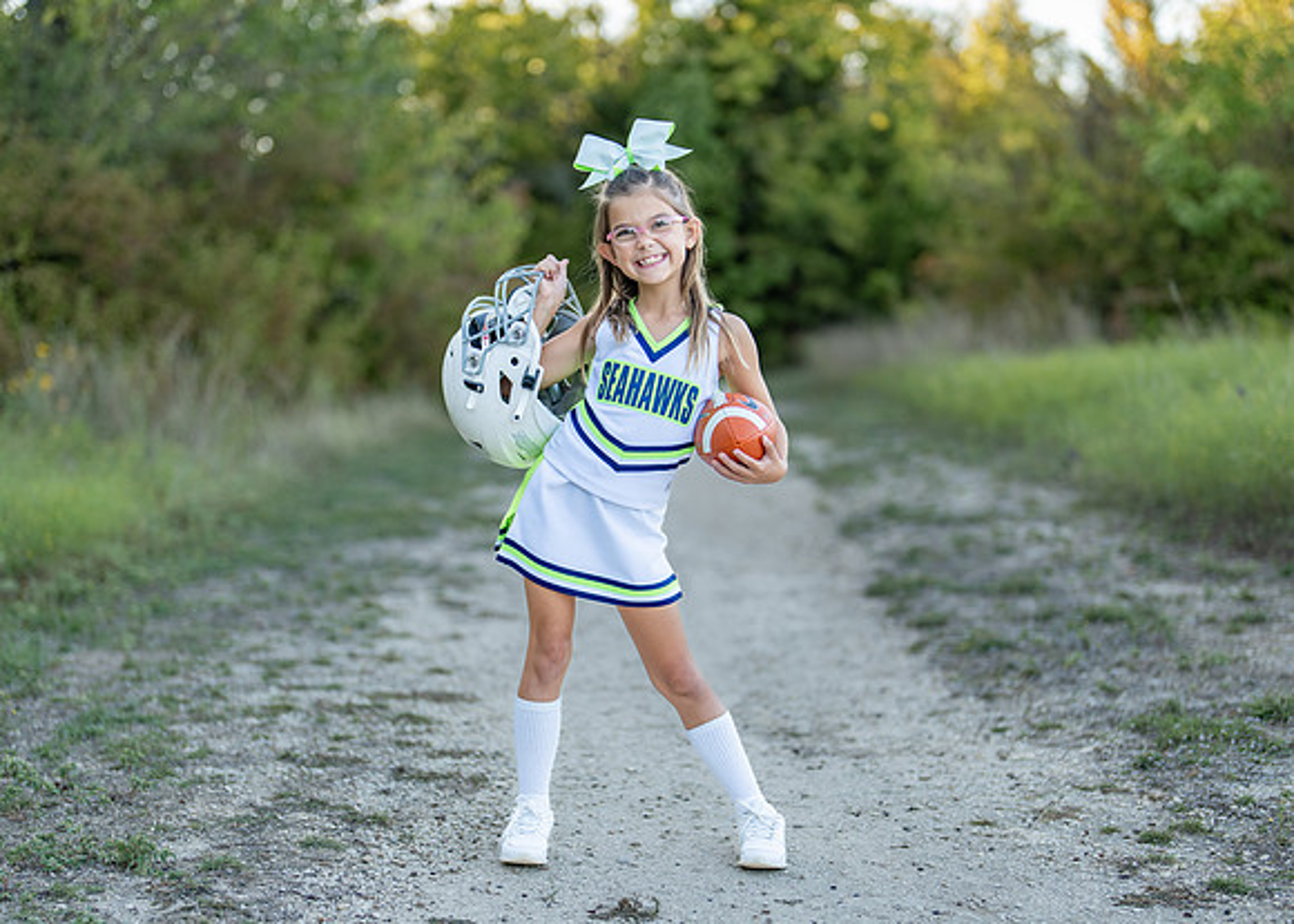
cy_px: 512
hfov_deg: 30.6
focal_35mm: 64
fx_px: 2368
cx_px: 633
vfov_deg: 22.1
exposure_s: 1/800
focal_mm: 50
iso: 100
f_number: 1.2
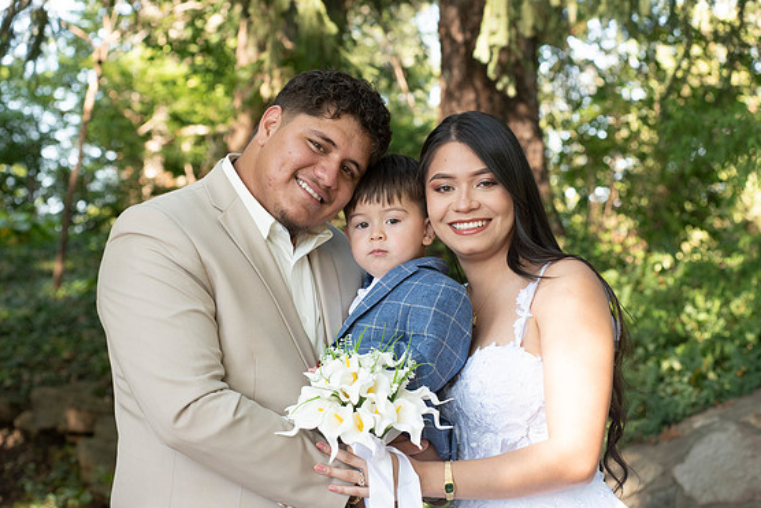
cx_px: 397
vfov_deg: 15.4
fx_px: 1882
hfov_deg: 22.9
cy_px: 248
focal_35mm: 89
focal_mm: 80
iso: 800
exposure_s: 1/250
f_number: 6.3
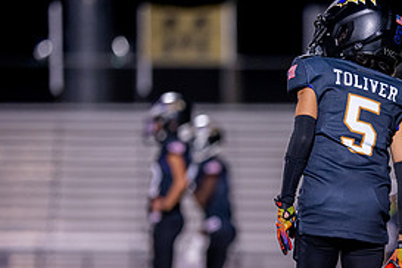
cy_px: 192
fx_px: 3718
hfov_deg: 6.2
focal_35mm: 333
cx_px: 396
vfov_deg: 4.1
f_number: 1.8
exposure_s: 1/1000
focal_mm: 135
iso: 1600
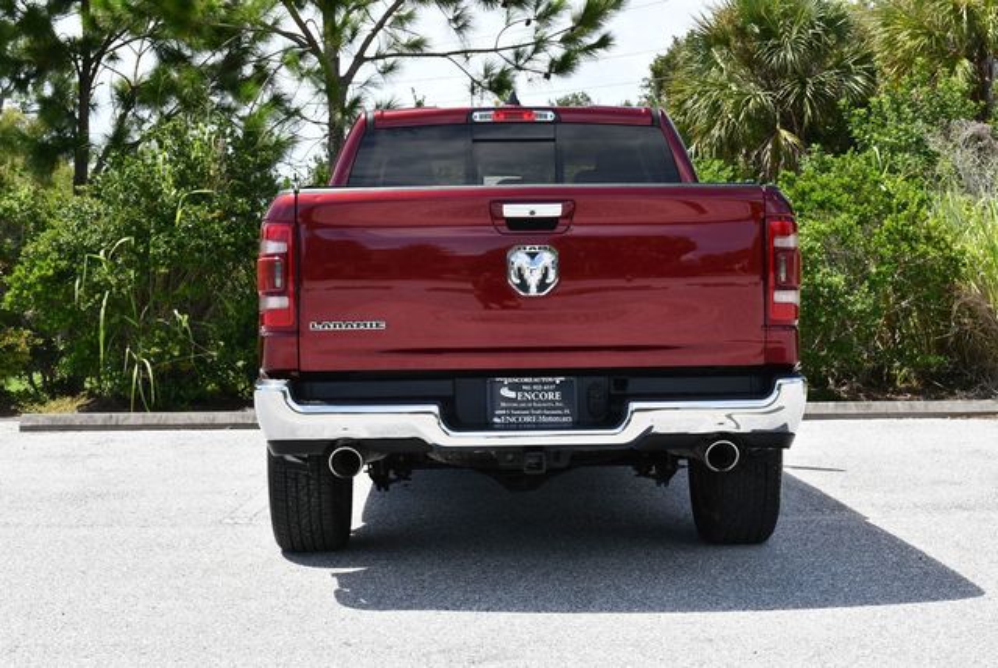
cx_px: 499
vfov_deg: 22.7
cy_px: 334
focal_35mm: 60
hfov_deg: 33.4
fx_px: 1665
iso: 180
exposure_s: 1/250
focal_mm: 30
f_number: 8
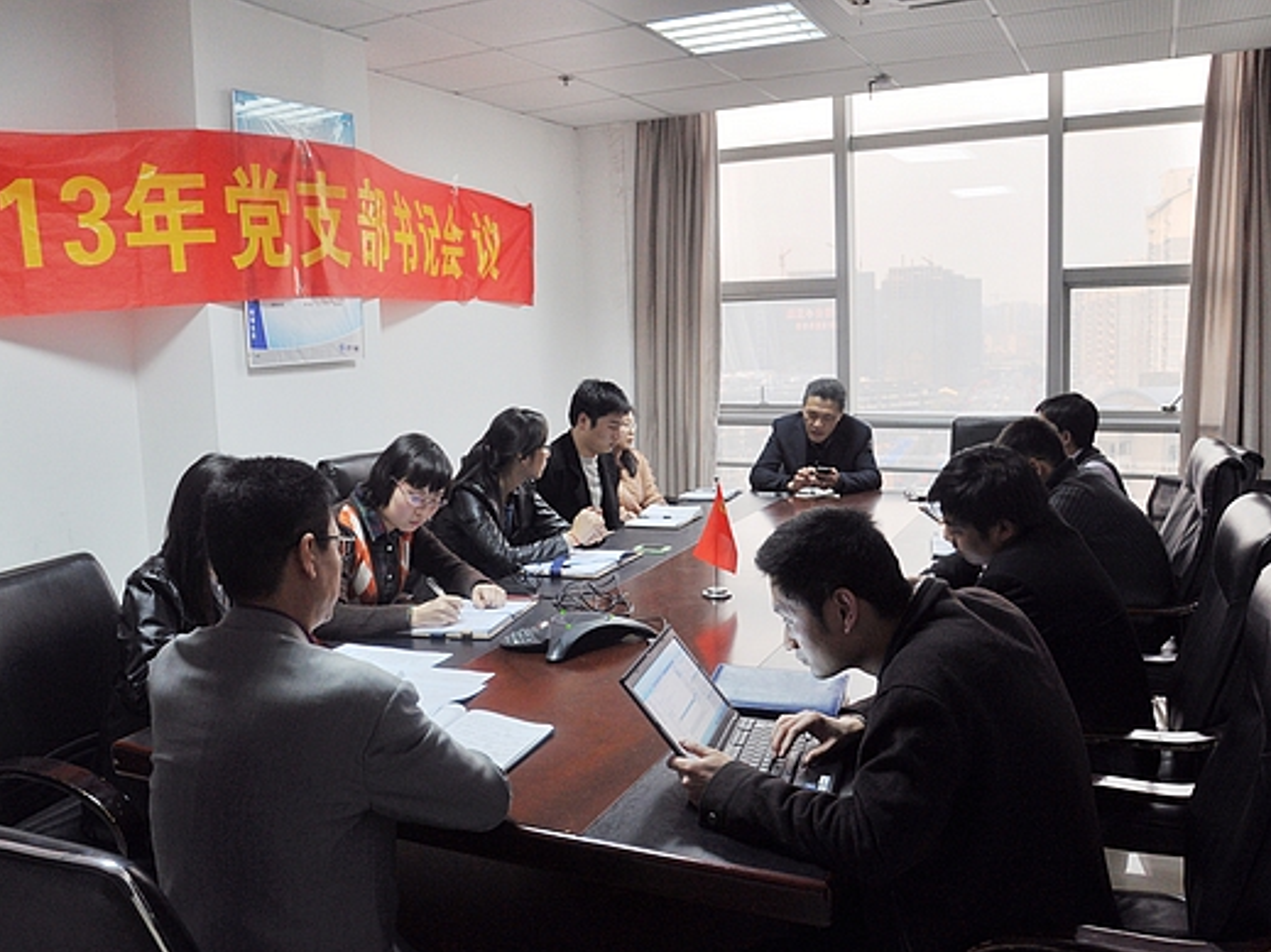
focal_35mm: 30
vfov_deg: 46.8
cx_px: 556
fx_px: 1101
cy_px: 486
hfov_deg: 59.8
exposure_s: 1/15
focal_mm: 18
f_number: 6.3
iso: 320
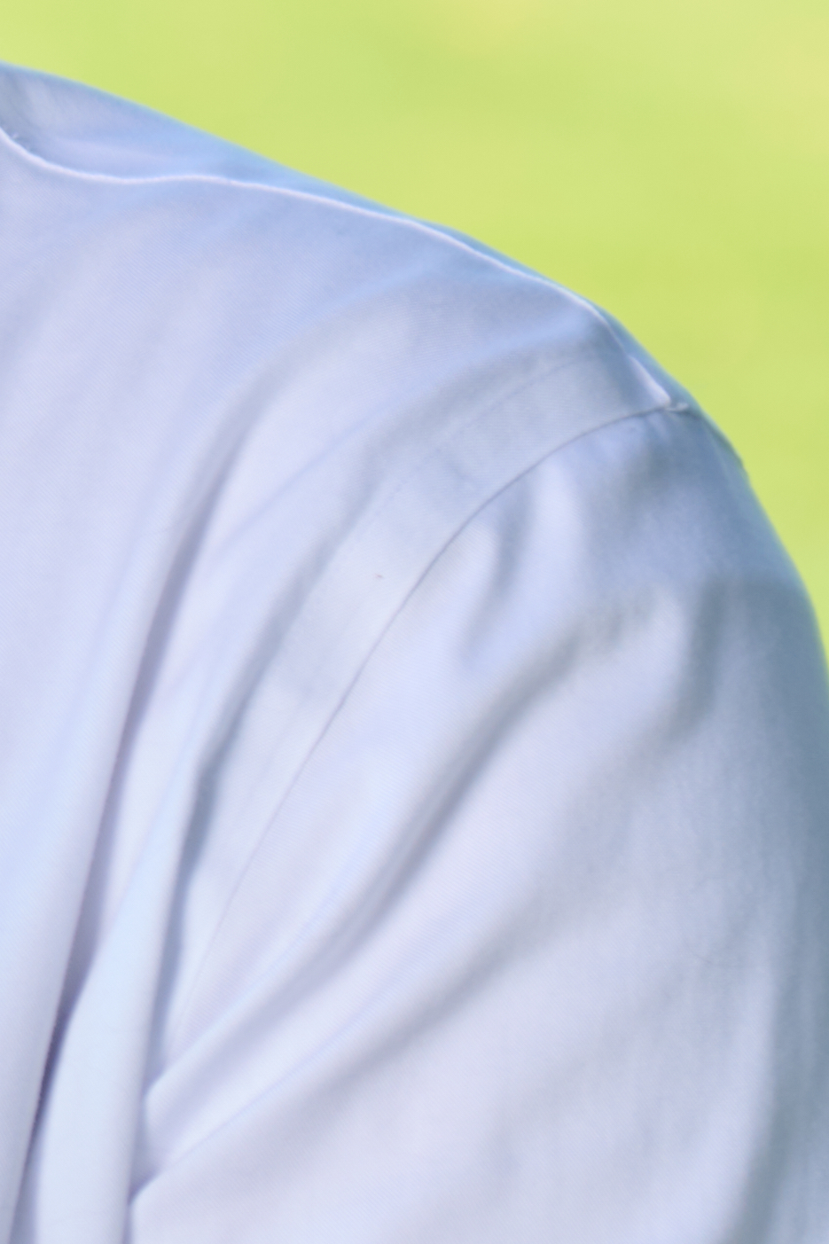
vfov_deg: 5.0
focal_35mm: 412
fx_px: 14234
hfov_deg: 3.3
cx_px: -1182
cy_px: 768
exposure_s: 1/200
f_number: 3.2
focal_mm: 70
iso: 100
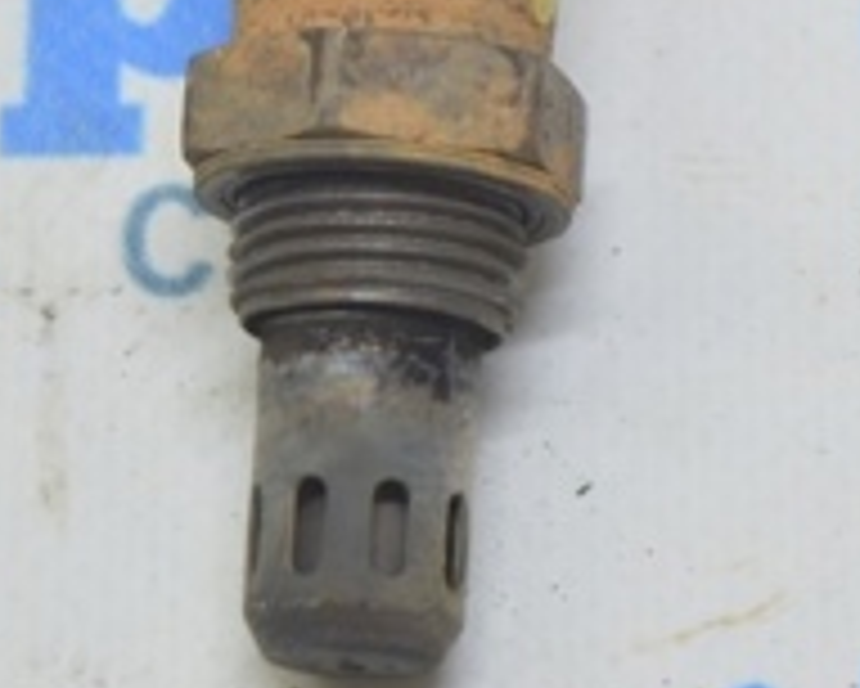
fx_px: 6610
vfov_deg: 5.9
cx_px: 446
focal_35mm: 260
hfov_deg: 7.4
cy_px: -205
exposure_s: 1/20
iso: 400
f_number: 5.6
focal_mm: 55
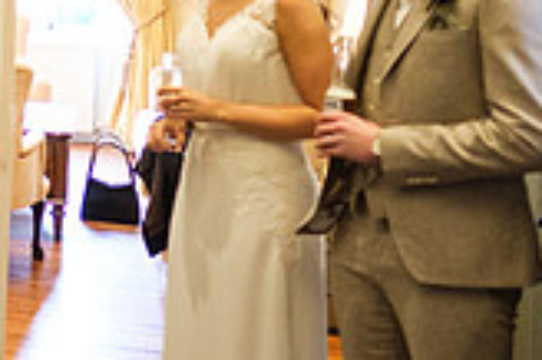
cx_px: -519
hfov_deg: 15.3
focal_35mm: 109
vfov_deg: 12.2
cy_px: -82
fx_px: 1639
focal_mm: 16
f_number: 2
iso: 2500
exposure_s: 1/160
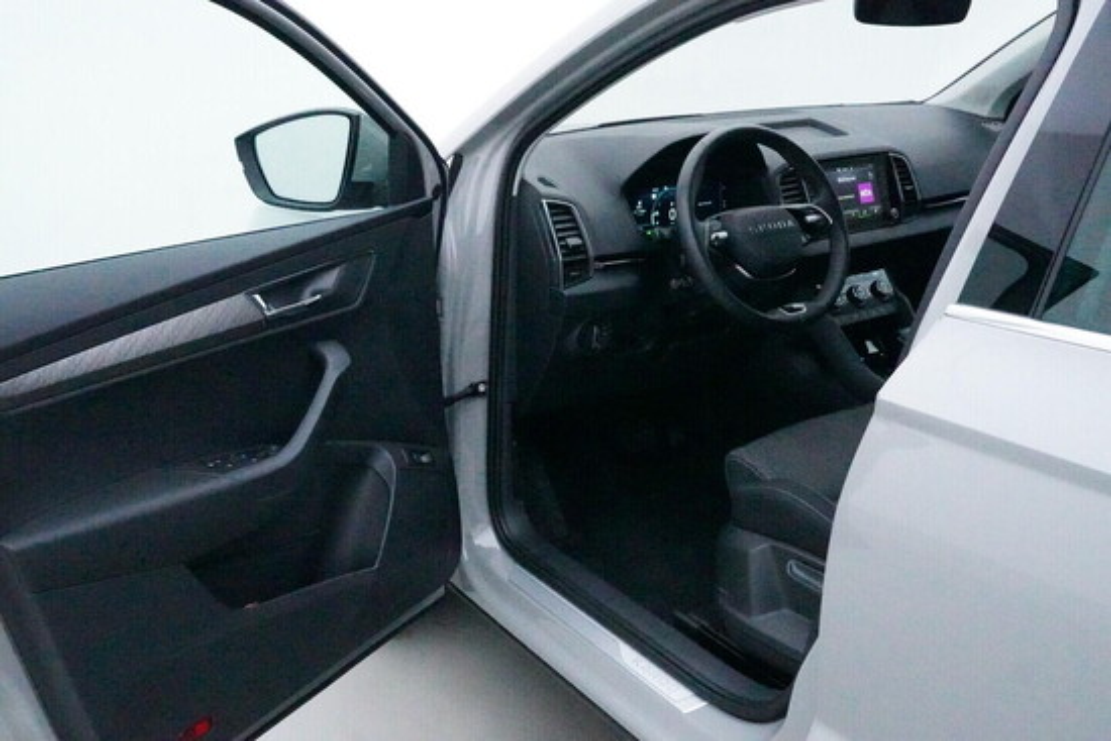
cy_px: 370
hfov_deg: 53.1
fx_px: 1111
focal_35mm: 36
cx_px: 556
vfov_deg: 36.9
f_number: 8
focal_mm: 24
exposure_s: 1/2500
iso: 51200
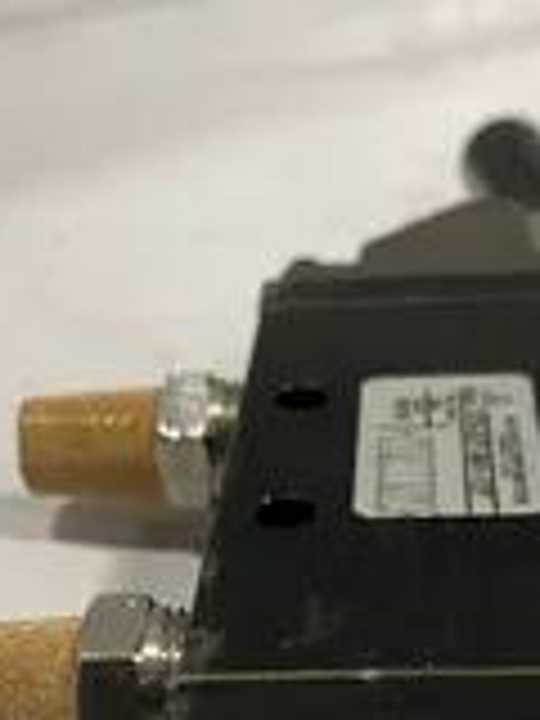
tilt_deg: -37.9
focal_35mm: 65
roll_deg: +1.6
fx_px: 1352
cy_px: 720
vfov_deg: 28.0
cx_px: 360
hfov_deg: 22.5
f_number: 1.6
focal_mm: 4.2
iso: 160
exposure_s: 1/60
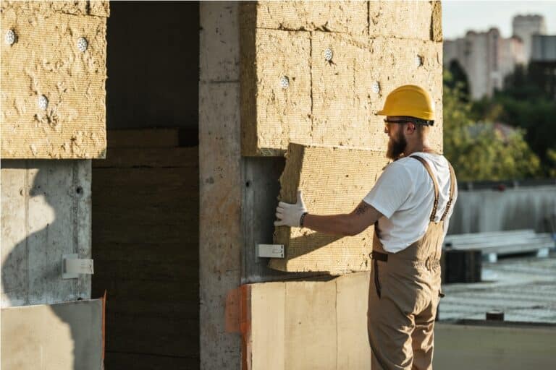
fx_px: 1930
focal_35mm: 125
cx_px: 278
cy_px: 185
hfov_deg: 16.4
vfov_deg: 11.0
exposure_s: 1/3200
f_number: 4
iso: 500
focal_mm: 125
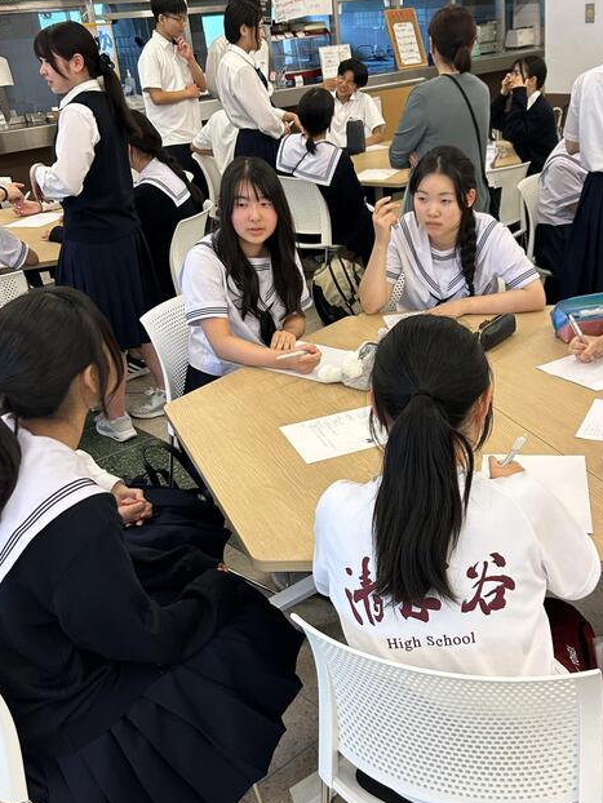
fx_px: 905
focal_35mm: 39
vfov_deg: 47.8
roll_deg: +4.3
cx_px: 396
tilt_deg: -23.3
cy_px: 398
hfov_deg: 36.5
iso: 125
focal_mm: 5.7
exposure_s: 1/120
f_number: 1.5
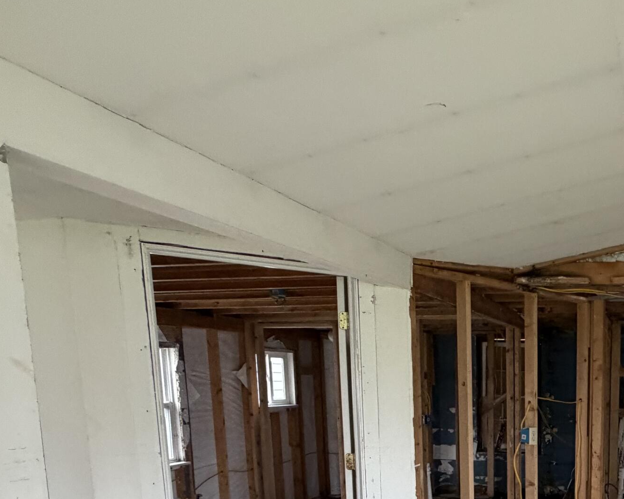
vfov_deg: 42.5
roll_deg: +0.3
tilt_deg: -8.0
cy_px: 465
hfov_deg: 49.1
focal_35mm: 31
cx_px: 592
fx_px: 573
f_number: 2.2
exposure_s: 1/60
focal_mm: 2.22
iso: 400
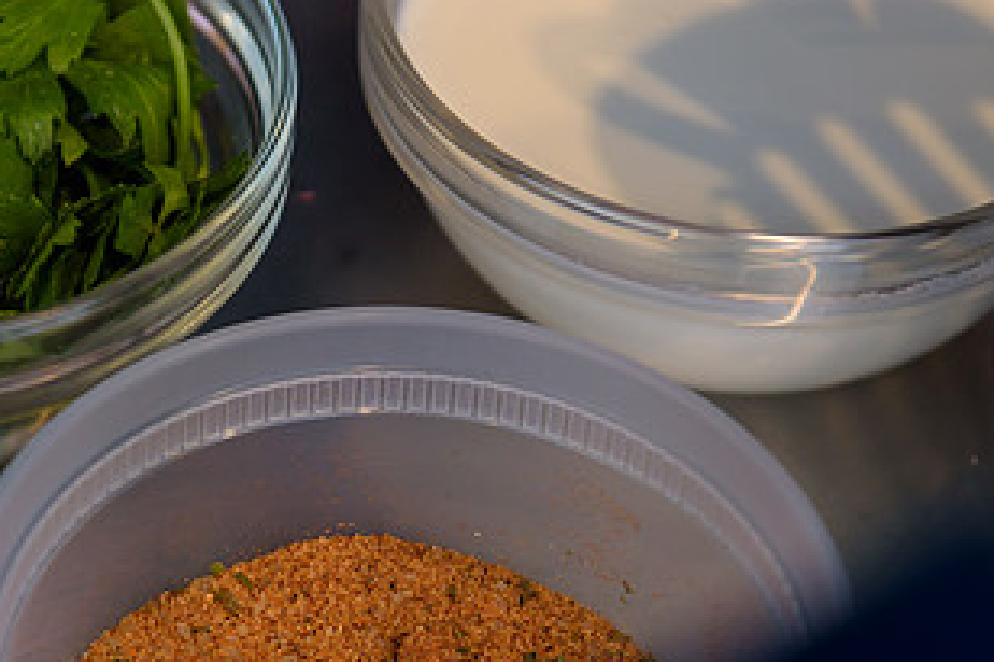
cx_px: 323
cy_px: 605
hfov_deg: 15.5
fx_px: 3643
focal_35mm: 132
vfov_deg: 10.3
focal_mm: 70
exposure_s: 1/2500
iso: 250
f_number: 3.2
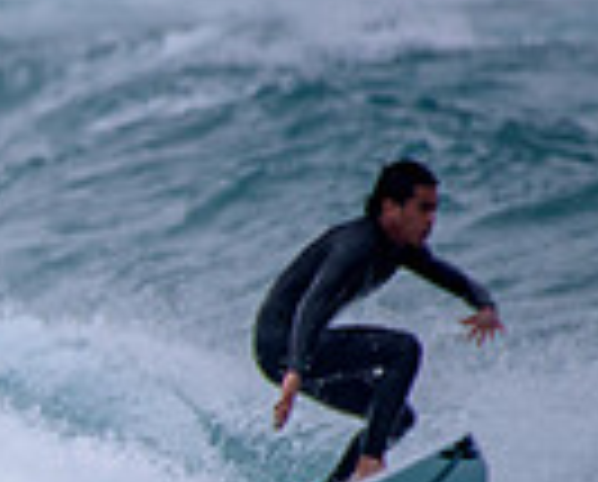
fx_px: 44432
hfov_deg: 0.8
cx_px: -671
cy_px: 696
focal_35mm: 2505
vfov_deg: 0.6
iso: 220
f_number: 5.6
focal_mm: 500
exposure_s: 1/2000
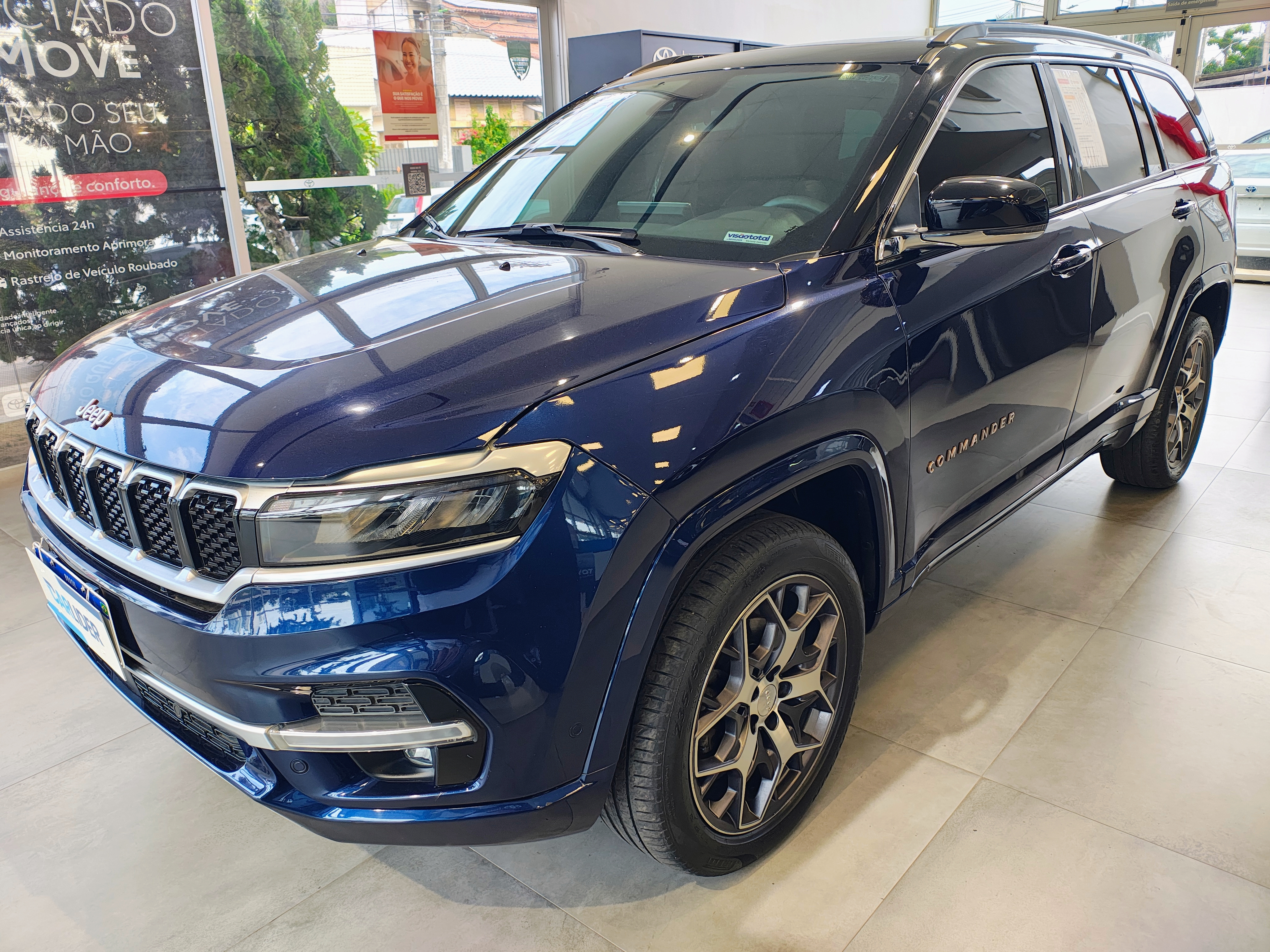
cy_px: 476
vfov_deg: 54.9
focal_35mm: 25
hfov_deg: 69.4
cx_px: 635
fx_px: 917
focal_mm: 5.89
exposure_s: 1/120
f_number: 1.4
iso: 306
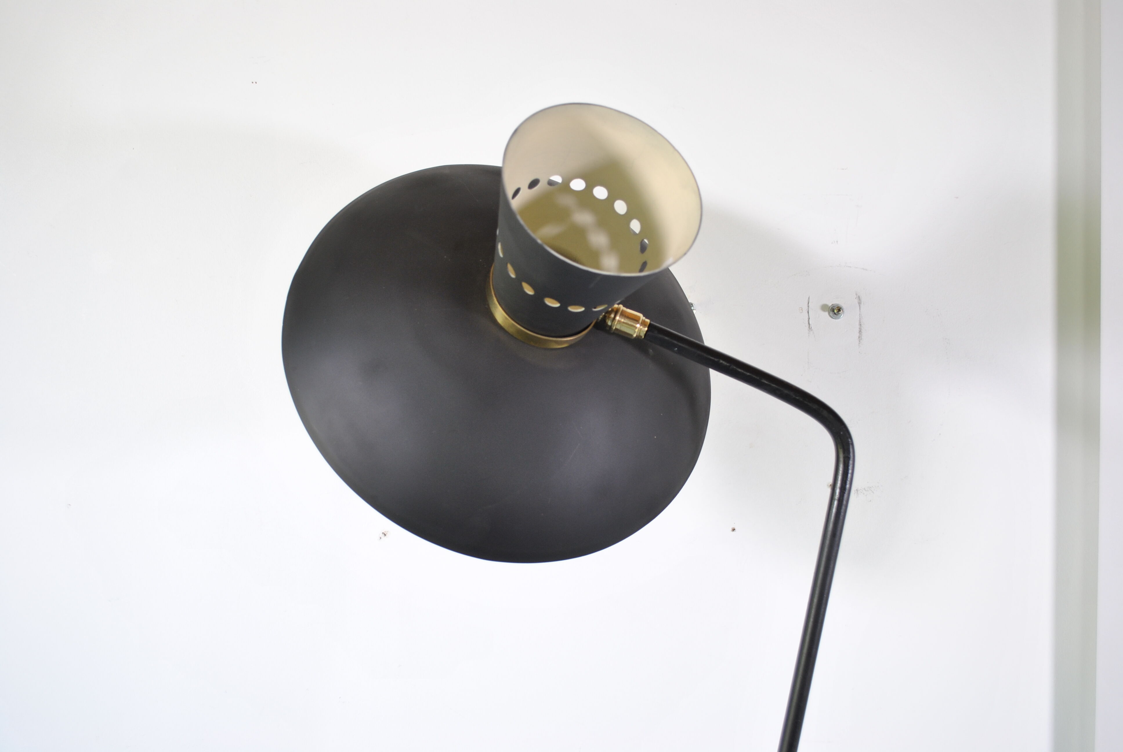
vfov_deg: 34.3
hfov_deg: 49.5
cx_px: 562
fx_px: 1218
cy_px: 376
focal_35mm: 39
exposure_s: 1/40
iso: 200
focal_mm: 26
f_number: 5
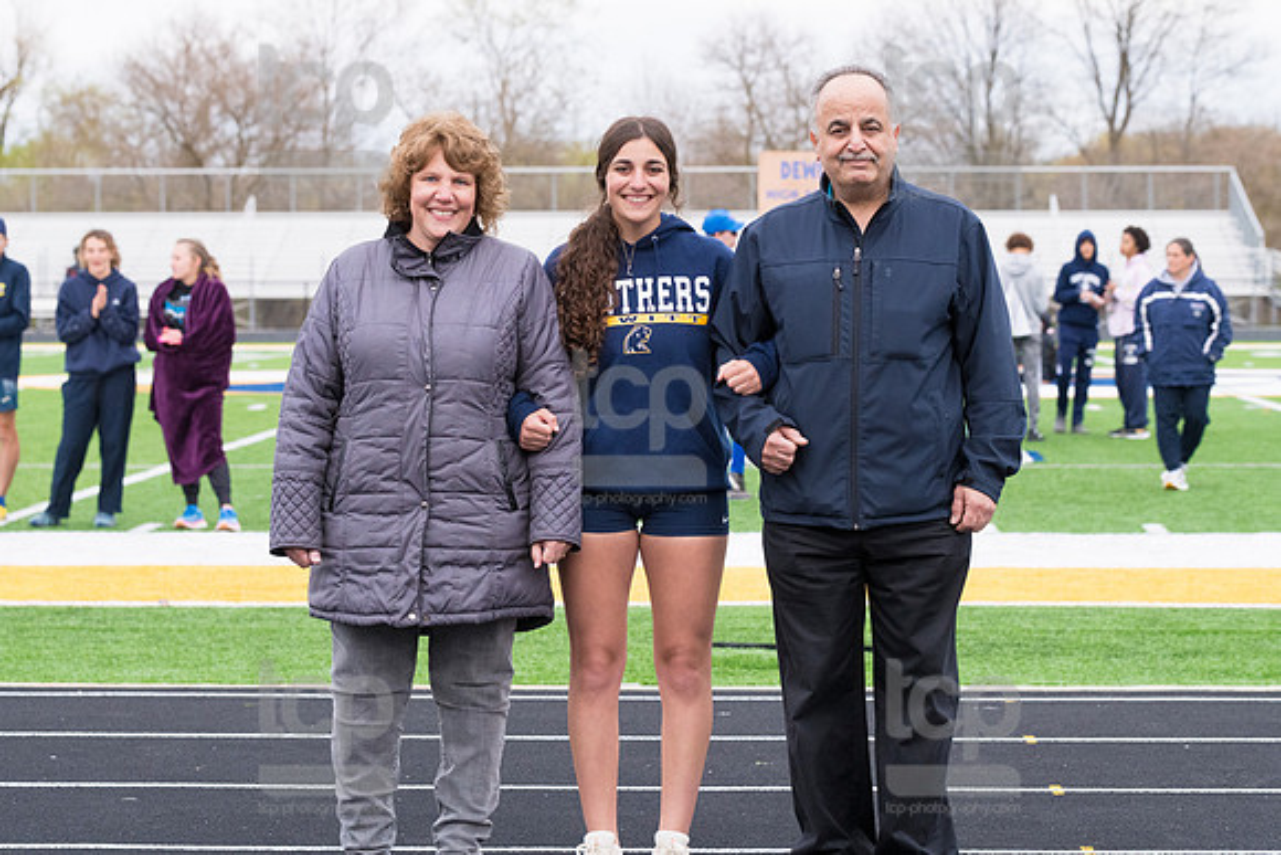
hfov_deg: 20.4
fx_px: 3566
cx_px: 628
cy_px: 368
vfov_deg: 13.7
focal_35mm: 100
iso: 1250
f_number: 5
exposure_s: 1/2000
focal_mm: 86
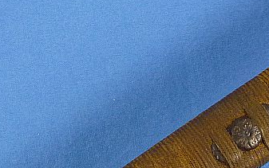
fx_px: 609
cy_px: 179
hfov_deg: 24.8
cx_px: 186
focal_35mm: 83
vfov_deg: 15.4
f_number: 3.6
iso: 250
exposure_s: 1/60
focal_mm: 5.9
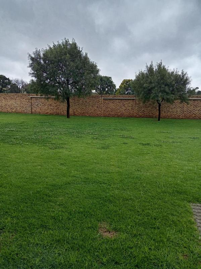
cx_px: 100
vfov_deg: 65.4
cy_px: 134
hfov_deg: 51.3
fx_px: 209
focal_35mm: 27
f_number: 1.8
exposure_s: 1/215
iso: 103
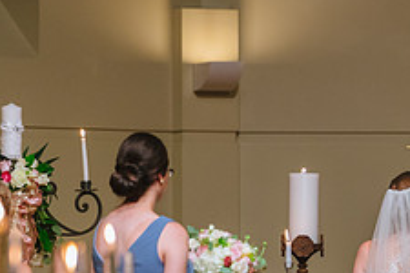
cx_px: 492
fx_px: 5717
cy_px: 256
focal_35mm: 502
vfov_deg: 2.7
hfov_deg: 4.1
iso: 1600
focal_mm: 195
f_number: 2.8
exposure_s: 1/160
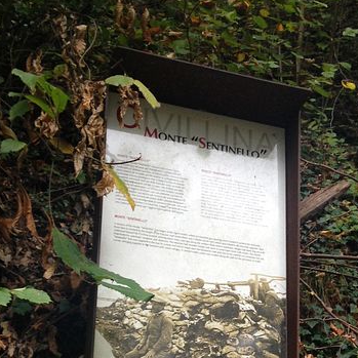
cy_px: 352
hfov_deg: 20.9
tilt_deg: +17.7
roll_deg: +0.3
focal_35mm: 82
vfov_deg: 20.5
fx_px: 959
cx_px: 290
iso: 64
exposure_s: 1/20
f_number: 2.4
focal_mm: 4.12
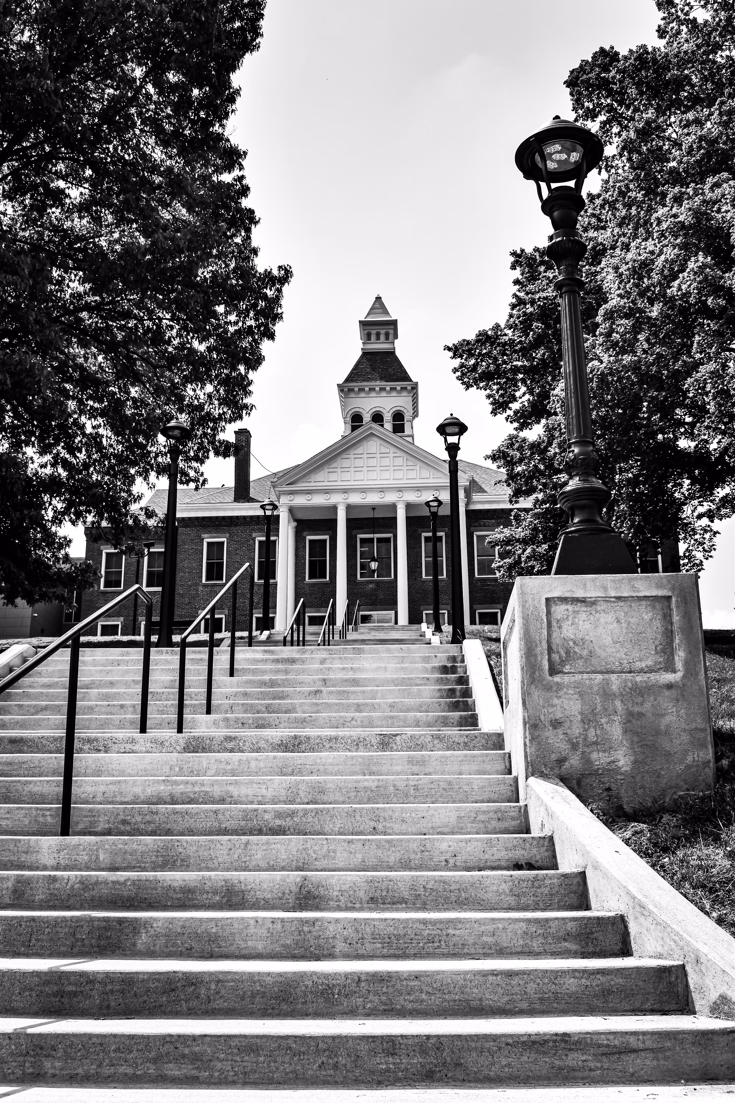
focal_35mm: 36
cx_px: 368
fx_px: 1102
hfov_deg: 36.9
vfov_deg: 53.1
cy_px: 552
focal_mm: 24
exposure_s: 1/500
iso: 200
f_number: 11
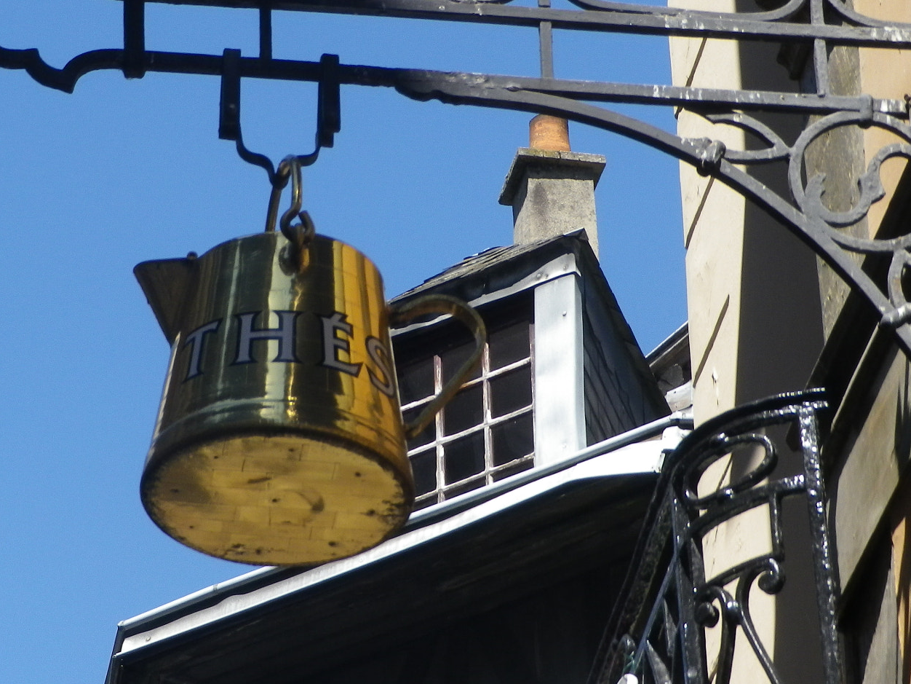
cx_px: 444
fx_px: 4606
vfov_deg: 8.5
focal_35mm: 175
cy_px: 321
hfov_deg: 11.3
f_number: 5.1
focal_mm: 19.1
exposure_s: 1/250
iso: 100
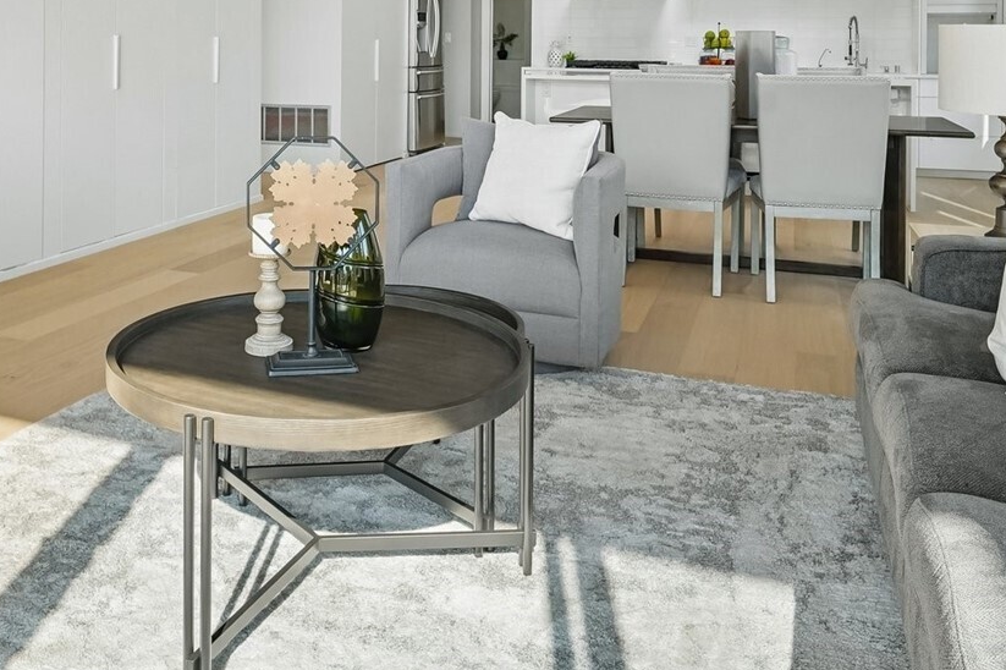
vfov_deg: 37.2
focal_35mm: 33
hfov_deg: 56.2
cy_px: 57
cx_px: 344
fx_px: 922
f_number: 8
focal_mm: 16
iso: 1600
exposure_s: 1/250
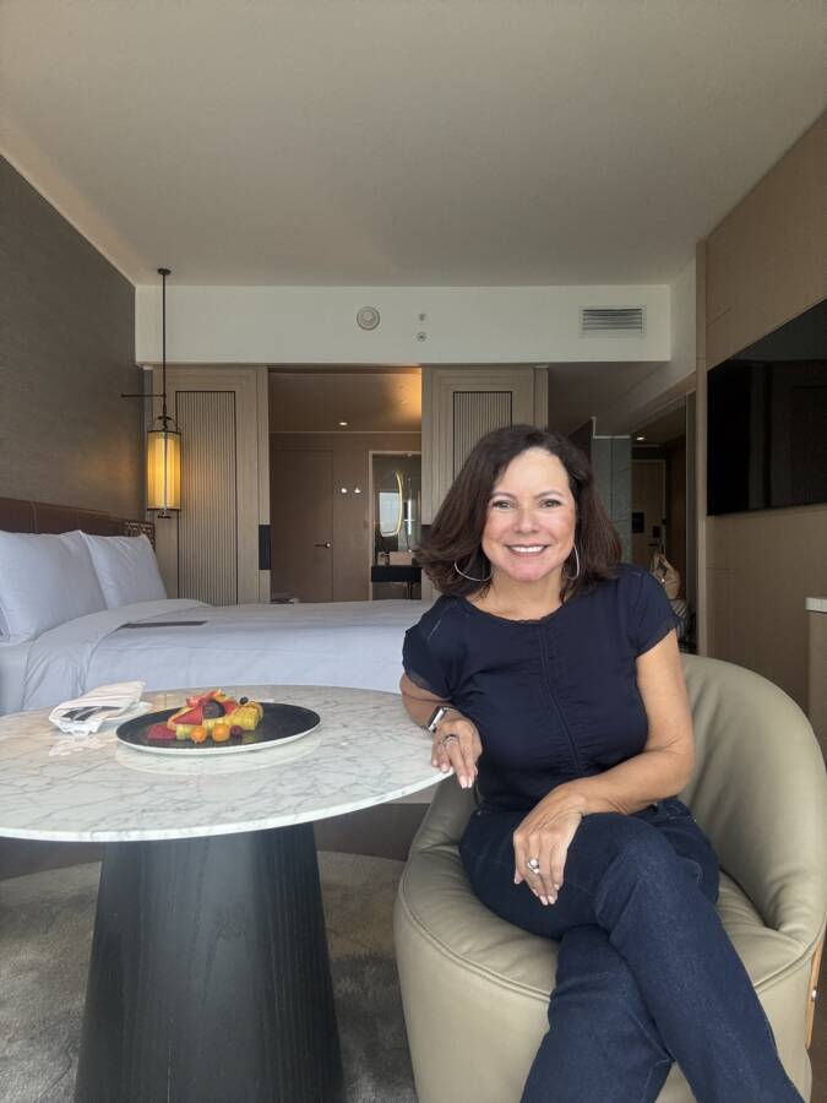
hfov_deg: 58.9
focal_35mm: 23
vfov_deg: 73.9
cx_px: 414
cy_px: 552
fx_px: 733
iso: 64
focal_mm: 2.69
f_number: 1.9
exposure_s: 1/121
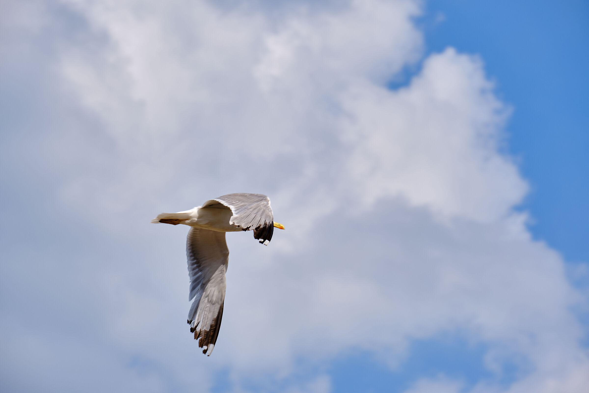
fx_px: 4908
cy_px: 196
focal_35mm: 300
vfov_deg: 4.6
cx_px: 294
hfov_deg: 6.9
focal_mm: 200
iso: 160
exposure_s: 1/320
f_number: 9
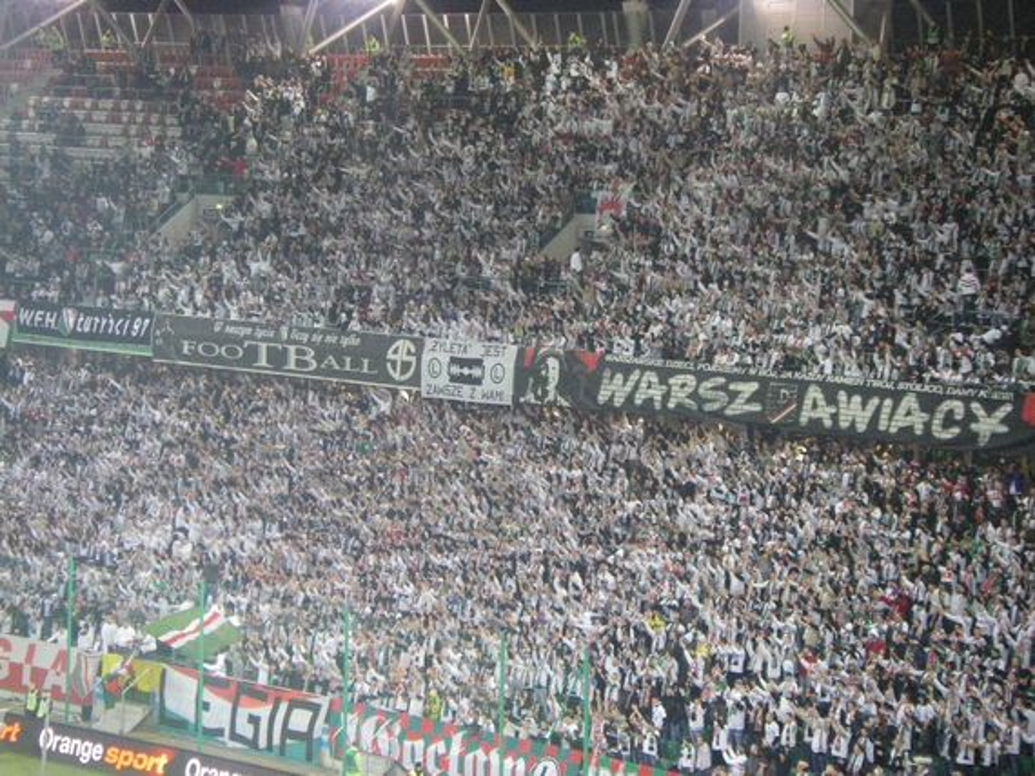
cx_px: 518
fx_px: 2959
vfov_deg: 14.9
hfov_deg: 19.8
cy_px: 388
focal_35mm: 99
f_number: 4
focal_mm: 16.3
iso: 800
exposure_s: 1/60
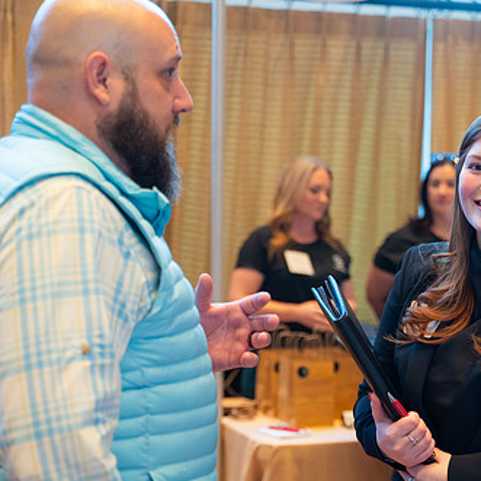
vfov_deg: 19.7
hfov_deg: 19.6
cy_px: 233
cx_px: 329
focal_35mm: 88
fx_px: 1383
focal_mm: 56
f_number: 2.8
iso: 2500
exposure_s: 1/125
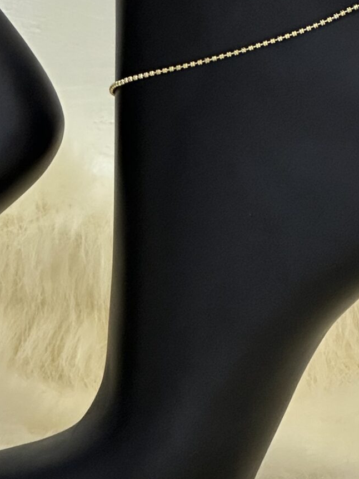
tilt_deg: -2.1
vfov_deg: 8.6
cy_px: 23
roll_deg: -1.3
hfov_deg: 6.5
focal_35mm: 229
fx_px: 3166
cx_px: 42
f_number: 2.8
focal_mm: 9
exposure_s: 1/64
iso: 250
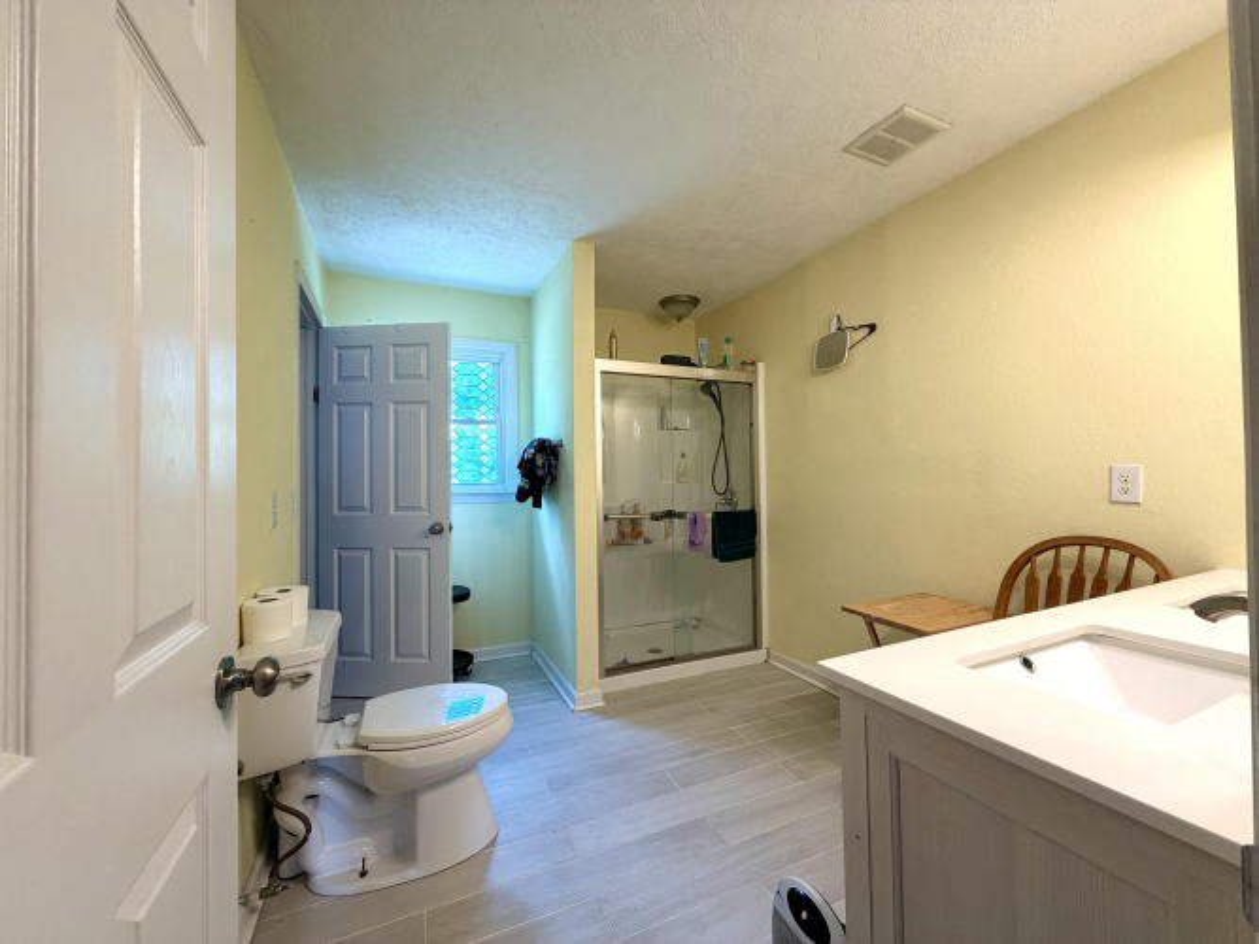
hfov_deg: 102.1
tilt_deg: +0.8
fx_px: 509
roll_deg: +1.3
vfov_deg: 85.7
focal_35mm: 14
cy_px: 472
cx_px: 630
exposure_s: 1/120
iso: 200
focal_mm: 2.22
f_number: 2.2
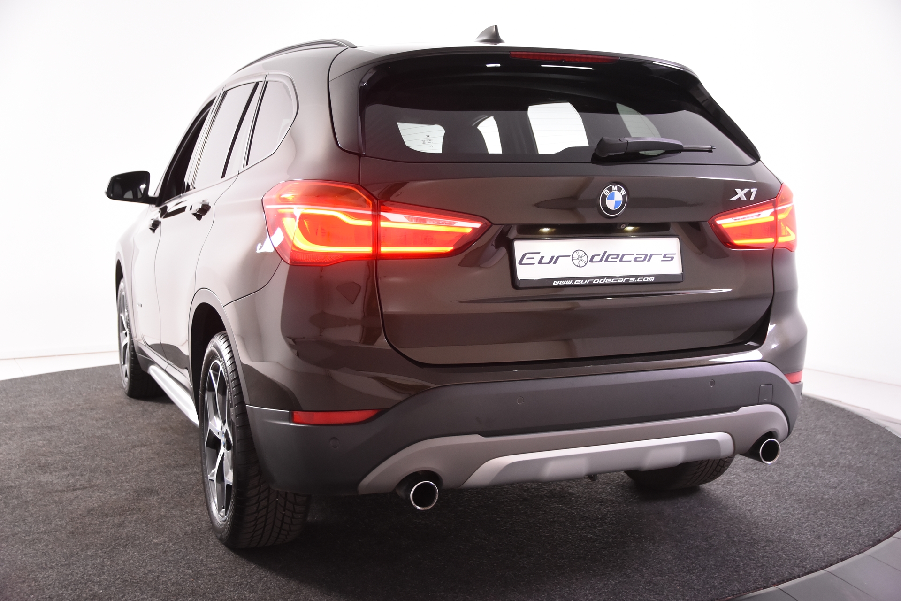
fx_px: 1051
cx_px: 450
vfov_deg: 31.9
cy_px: 300
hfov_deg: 46.4
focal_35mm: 42
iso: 1600
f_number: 4
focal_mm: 28
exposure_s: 1/60
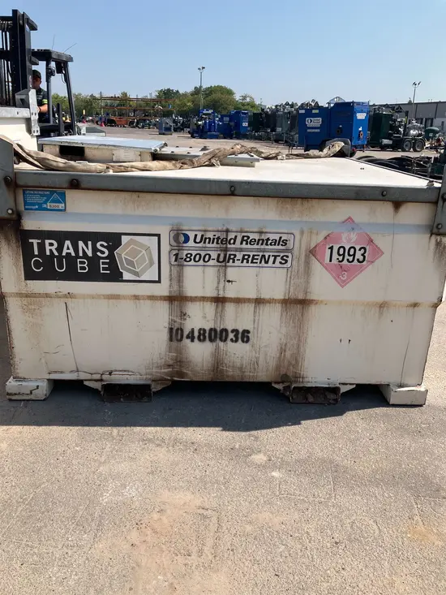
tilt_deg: -18.2
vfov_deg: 63.4
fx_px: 481
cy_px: 298
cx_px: 223
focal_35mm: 28
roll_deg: +0.4
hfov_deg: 49.8
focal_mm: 3.99
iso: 32
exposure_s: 1/1946
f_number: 1.8
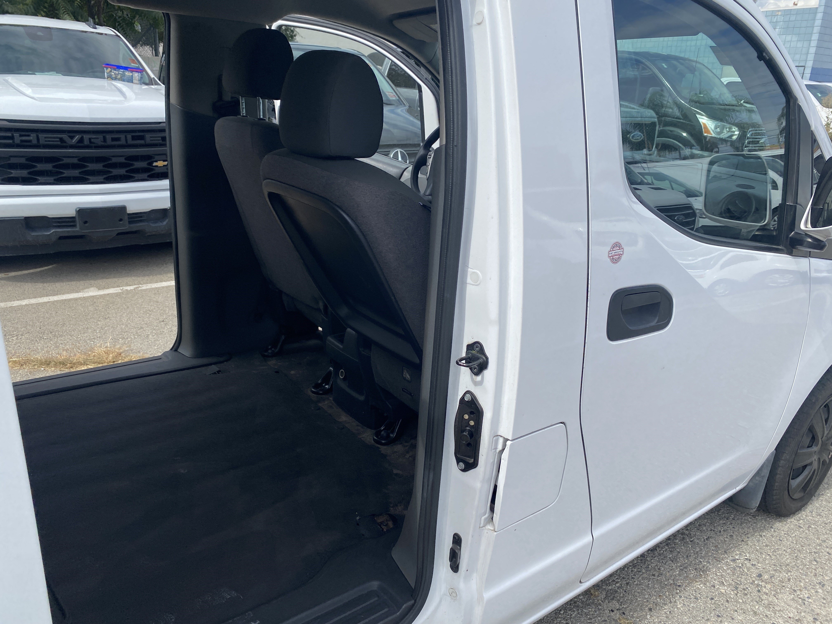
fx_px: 625
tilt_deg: -20.6
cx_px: 416
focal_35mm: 26
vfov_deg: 53.1
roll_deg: -1.6
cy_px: 312
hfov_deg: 67.3
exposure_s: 1/2571
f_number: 1.8
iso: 32
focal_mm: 4.25
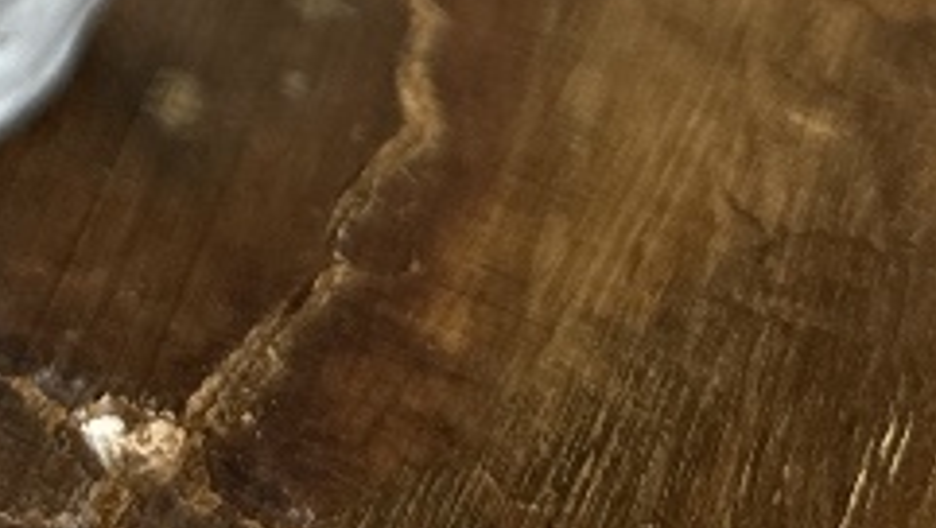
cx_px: -194
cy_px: -1677
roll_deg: -4.4
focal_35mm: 130
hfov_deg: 15.8
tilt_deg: -11.7
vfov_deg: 6.9
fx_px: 3229
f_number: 1.78
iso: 160
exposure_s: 1/100
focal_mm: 6.86
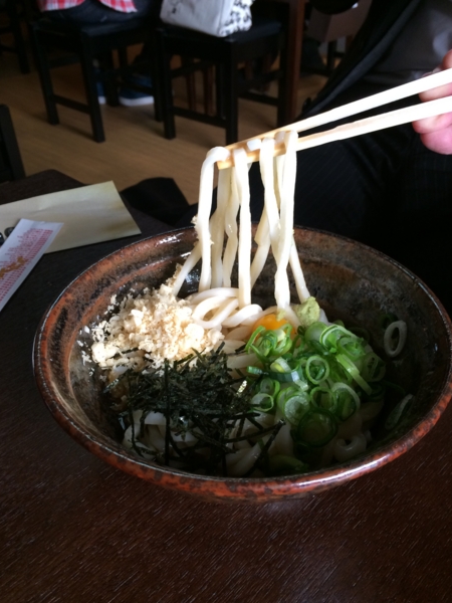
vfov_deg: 56.8
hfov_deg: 44.2
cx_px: 224
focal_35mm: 32
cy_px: 318
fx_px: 557
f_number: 2.2
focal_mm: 4.12
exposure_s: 1/30
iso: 125
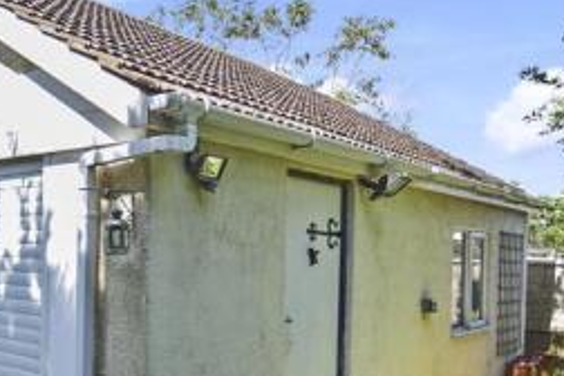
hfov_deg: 46.2
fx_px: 611
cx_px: 92
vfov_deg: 33.9
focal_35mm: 39
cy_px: 254
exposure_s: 1/1000
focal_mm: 10
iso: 400
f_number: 4.5
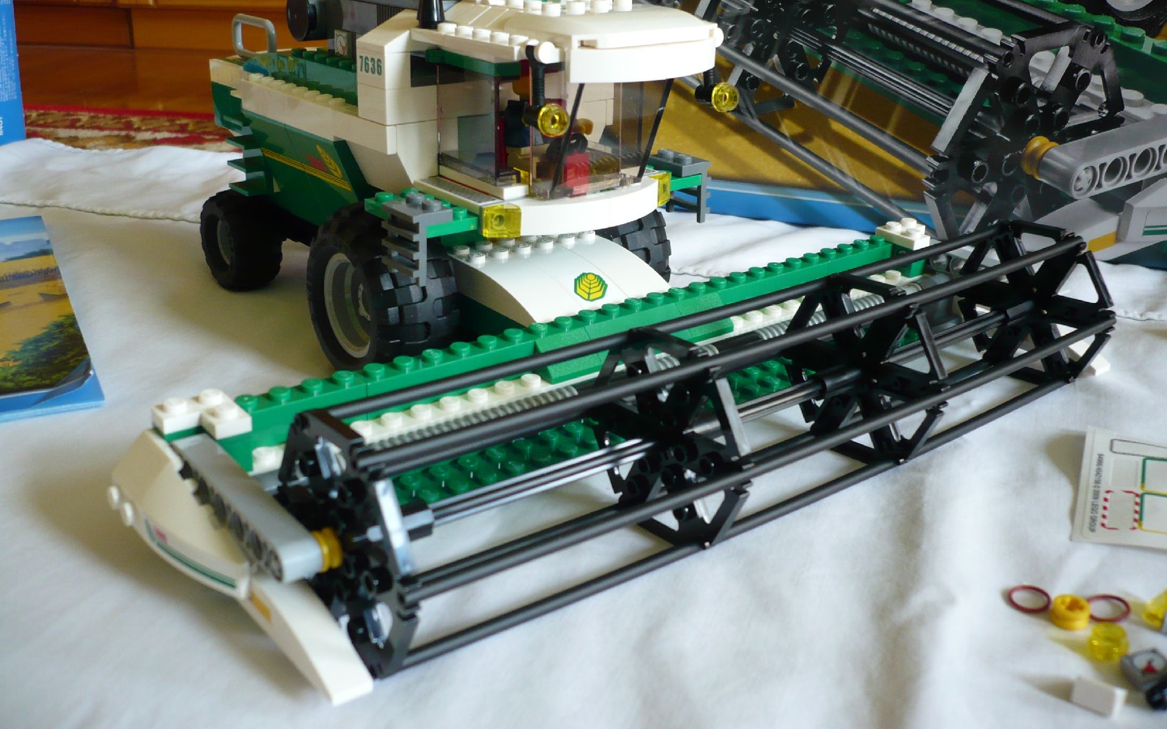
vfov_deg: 33.5
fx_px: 1209
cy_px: 292
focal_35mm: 38
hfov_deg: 51.5
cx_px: 580
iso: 125
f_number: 2.8
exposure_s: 1/30
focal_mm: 5.8
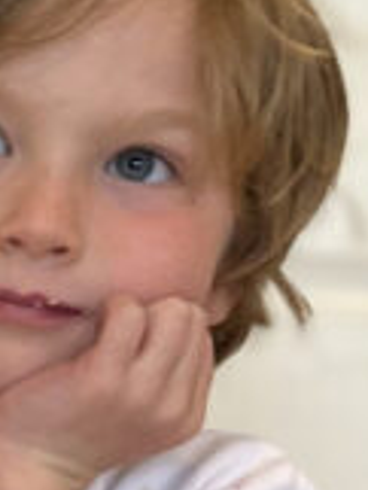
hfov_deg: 8.5
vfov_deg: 11.8
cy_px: 551
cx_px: -368
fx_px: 2336
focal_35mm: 165
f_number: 1.5
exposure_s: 1/94
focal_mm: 5.7
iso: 125
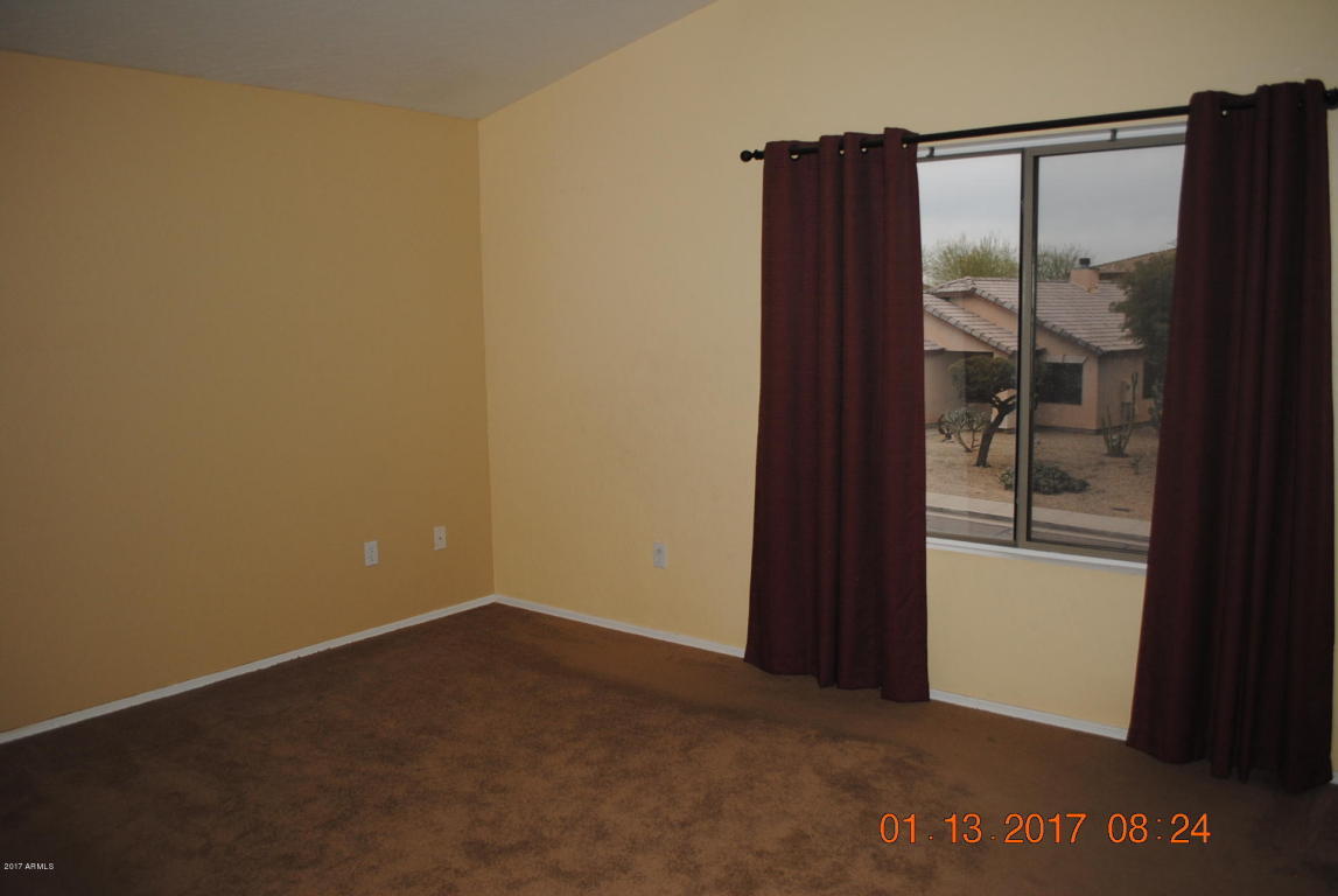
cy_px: 448
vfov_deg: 48.1
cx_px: 669
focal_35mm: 27
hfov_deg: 67.3
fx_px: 1005
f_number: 3.5
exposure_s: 1/60
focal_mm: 18
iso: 200
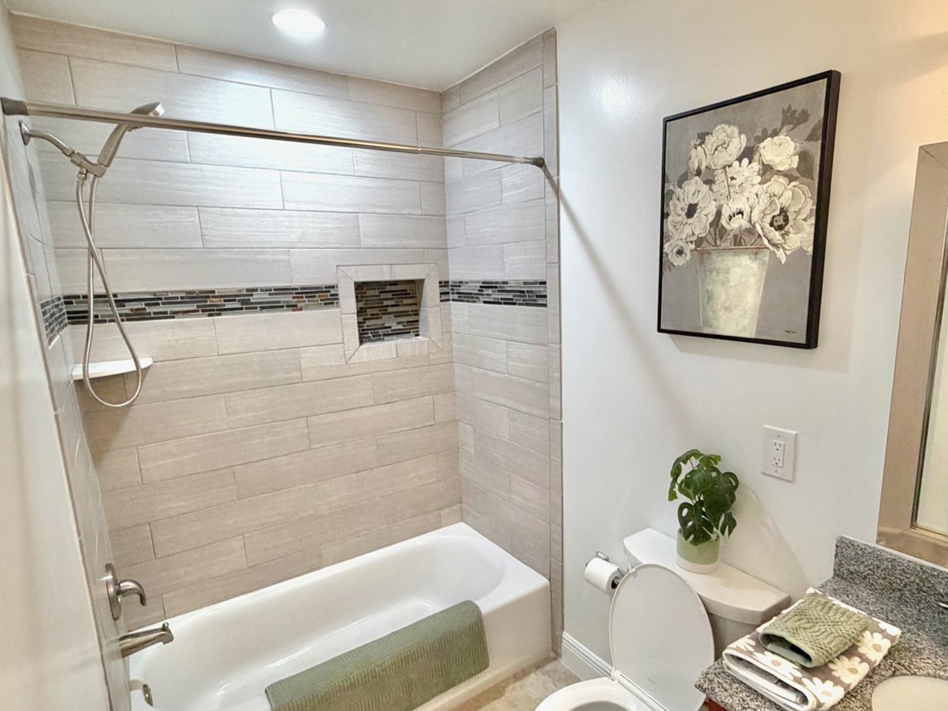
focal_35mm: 20
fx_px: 548
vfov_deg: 65.9
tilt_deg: -11.5
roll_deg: +1.4
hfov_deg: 81.5
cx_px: 518
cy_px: 378
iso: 320
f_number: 2.2
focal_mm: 2.22
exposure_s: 1/120
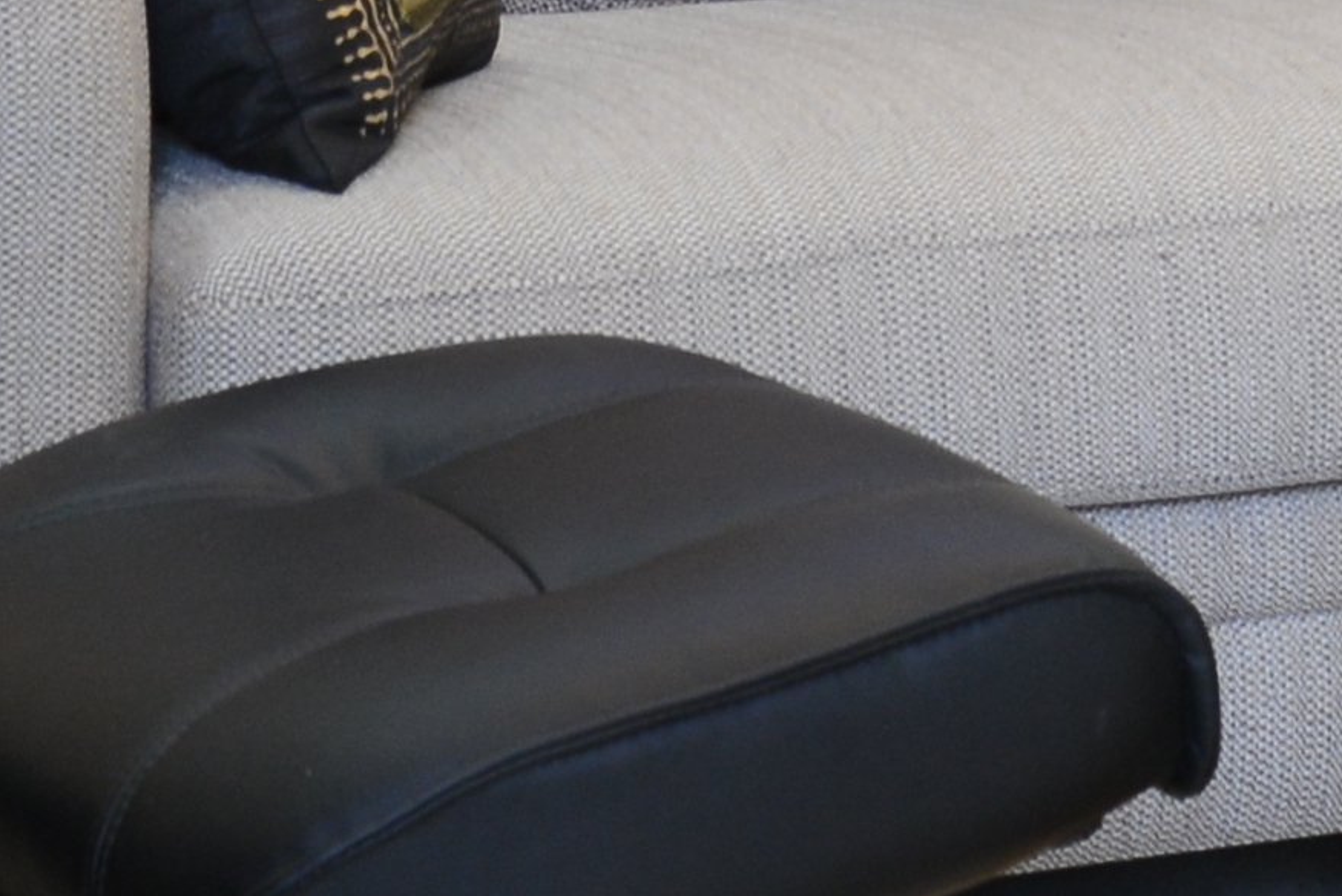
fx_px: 6153
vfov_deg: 7.7
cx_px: 1275
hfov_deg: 12.3
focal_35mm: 165
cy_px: -1252
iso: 640
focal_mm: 24
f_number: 5.6
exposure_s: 1/25
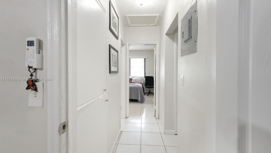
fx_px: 108
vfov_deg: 70.5
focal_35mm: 15
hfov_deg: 103.0
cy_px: 80
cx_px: 136
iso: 2500
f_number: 4
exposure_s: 1/125
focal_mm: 14
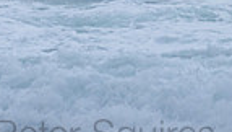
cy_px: -206
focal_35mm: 2602
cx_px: 91
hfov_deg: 0.8
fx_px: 16034
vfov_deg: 0.5
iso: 1400
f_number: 5.6
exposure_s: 1/2000
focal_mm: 500
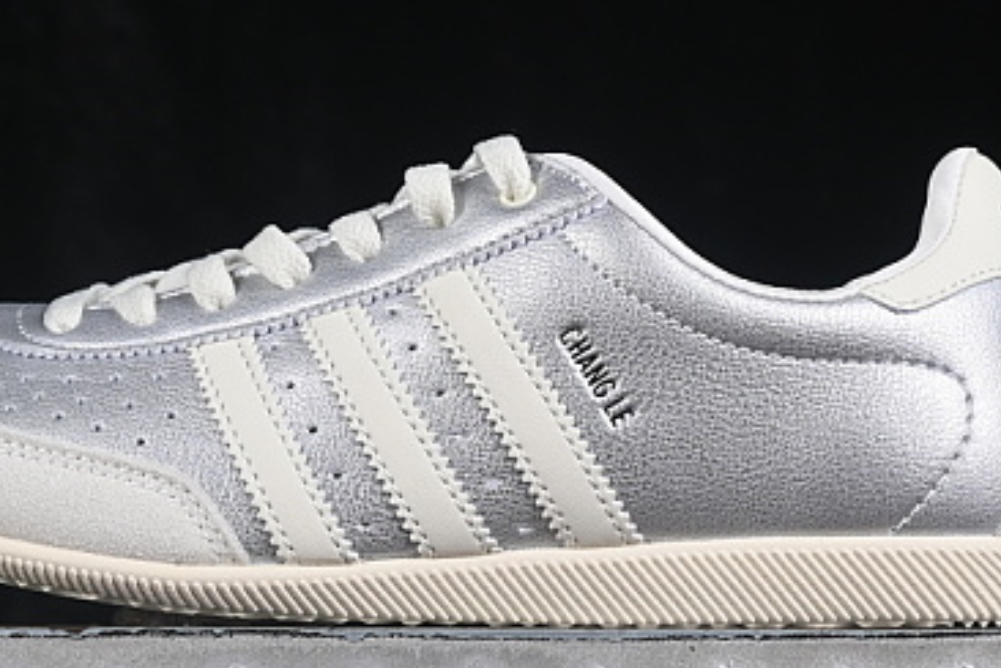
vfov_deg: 8.4
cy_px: 174
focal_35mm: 164
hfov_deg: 12.5
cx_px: 465
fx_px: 4560
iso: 160
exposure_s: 1/80
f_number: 8
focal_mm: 50
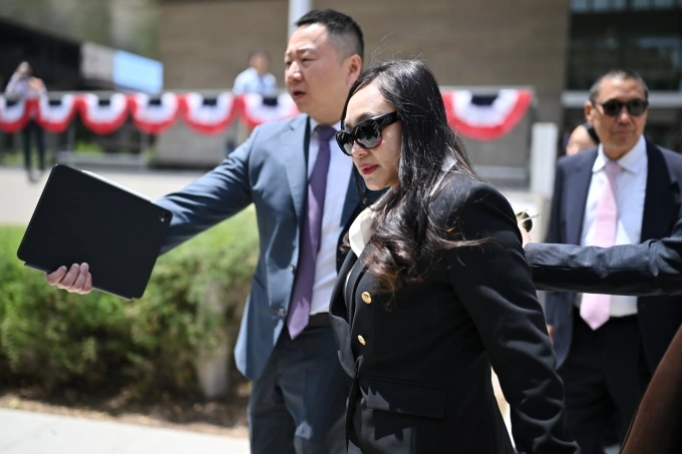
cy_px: 227
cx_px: 341
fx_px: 663
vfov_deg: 37.8
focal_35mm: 35
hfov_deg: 54.4
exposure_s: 1/13000
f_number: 1.2
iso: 200
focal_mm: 35
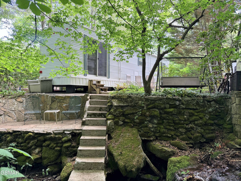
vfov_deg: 56.8
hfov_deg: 71.6
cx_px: 120
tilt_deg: -0.3
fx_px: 167
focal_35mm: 24
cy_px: 90
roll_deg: -1.3
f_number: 1.78
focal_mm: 6.76
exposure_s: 1/121
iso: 80
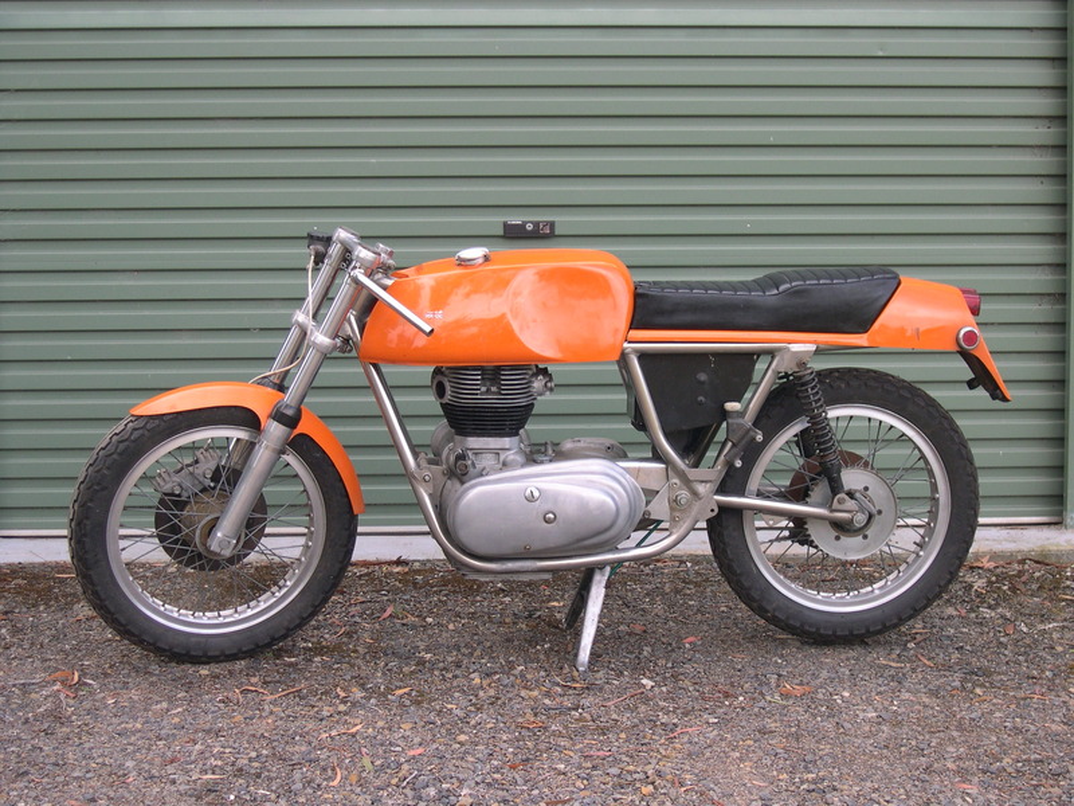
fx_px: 1924
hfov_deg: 31.2
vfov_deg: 23.7
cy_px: 403
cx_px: 537
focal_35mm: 62
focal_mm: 13.2
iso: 100
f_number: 3.5
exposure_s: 1/85.3
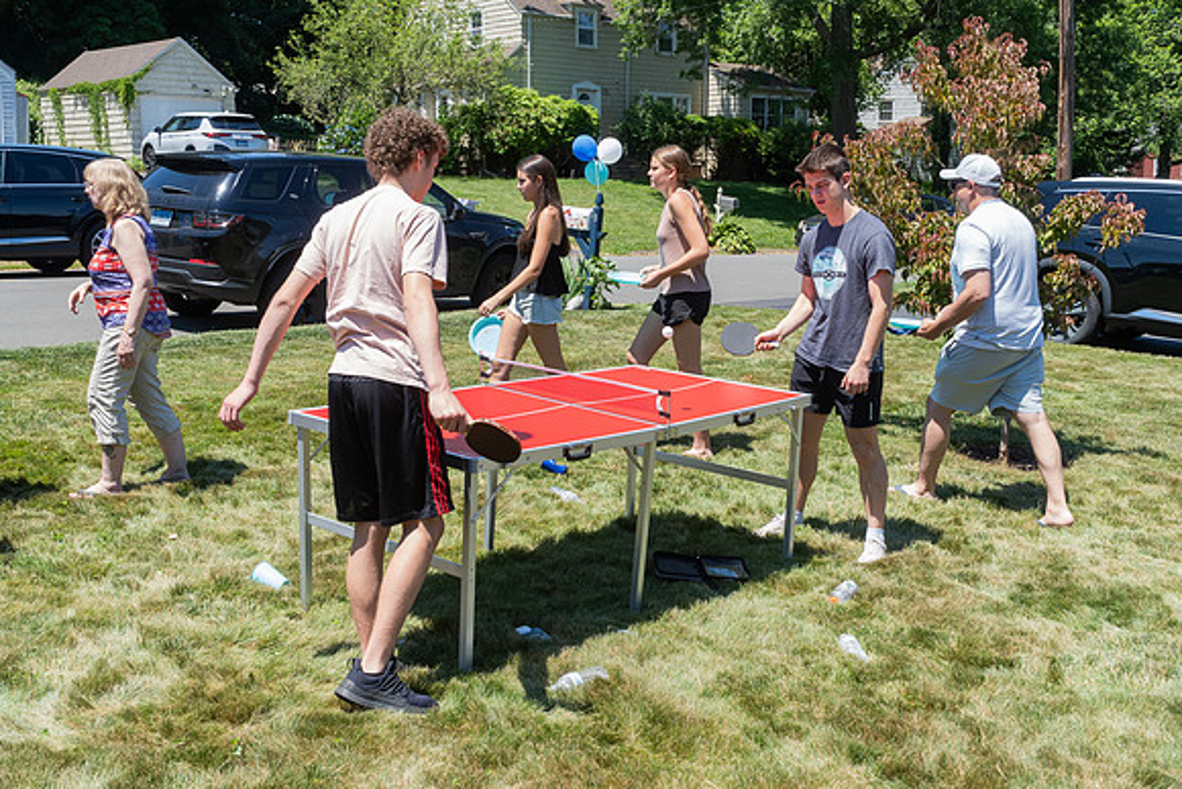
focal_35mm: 38
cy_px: 394
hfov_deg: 51.3
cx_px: 591
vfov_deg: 35.5
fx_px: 1231
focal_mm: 25
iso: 640
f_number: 9
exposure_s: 1/400
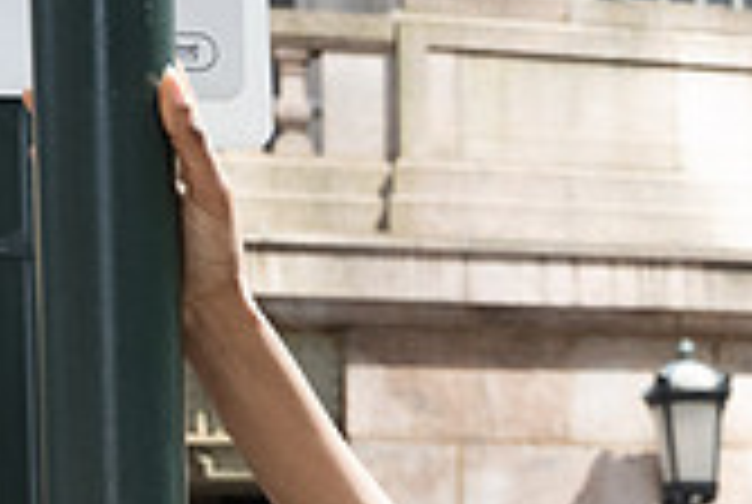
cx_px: 820
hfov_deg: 20.1
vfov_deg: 13.3
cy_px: 776
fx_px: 2030
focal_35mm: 97
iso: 800
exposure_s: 1/1000
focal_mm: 28
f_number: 3.5
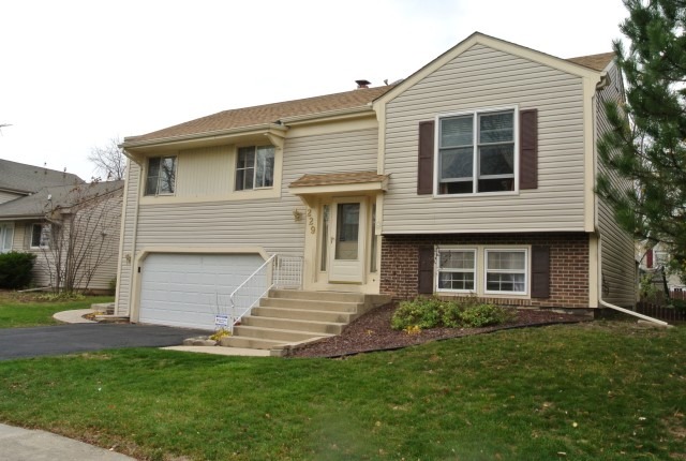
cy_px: 230
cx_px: 343
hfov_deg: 61.8
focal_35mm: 30
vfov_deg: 43.8
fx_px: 573
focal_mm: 11.4
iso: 400
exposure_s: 1/60
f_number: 14
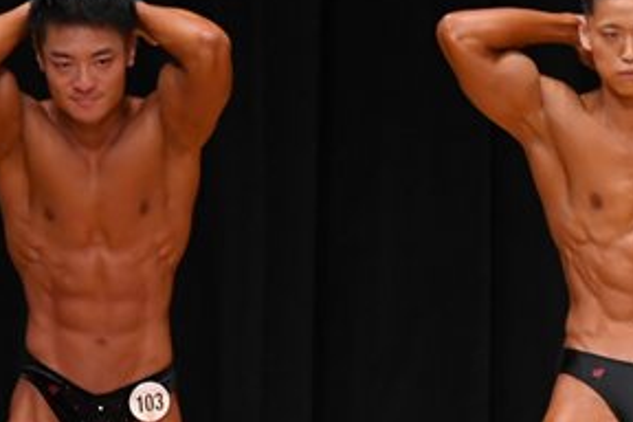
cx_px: 759
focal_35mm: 687
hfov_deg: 3.0
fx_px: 12079
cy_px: 393
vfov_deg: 2.0
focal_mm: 170
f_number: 5.6
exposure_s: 1/400
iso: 3200
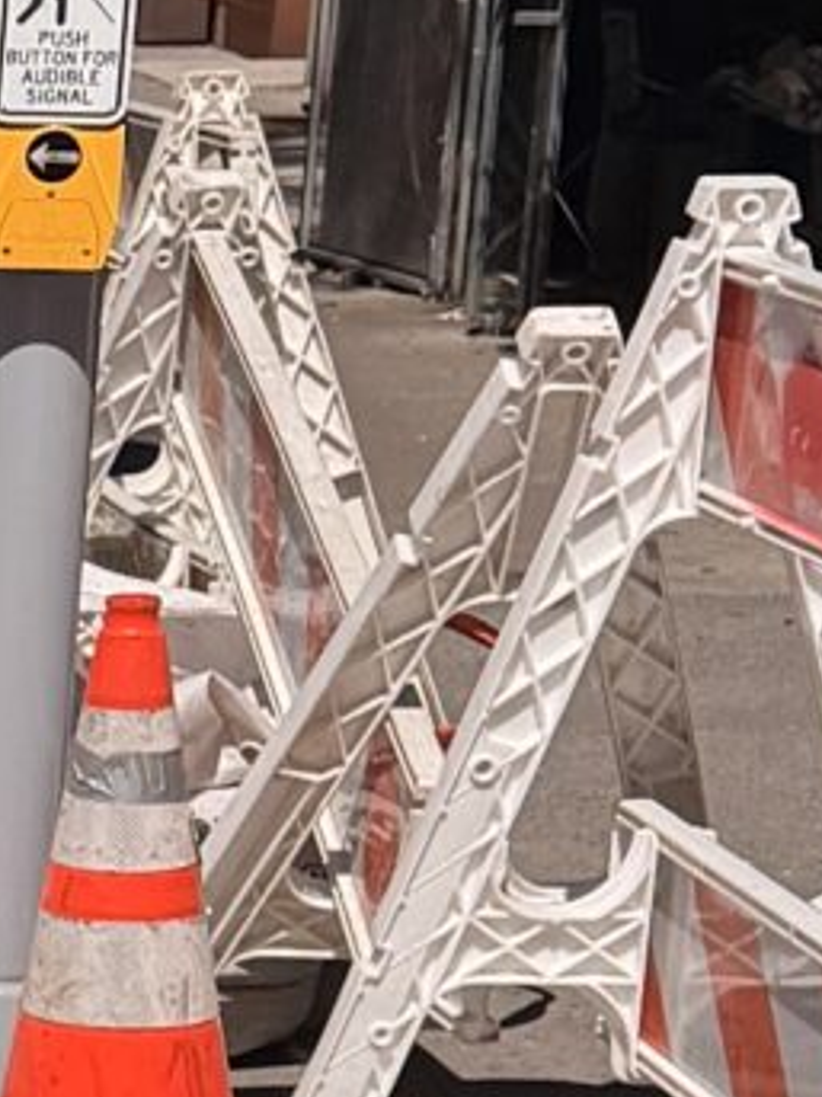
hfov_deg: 7.2
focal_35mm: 179
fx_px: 5671
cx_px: -1804
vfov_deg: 11.0
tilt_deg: -12.9
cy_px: 943
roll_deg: +0.2
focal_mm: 6.76
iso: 80
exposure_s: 1/14286
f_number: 1.78
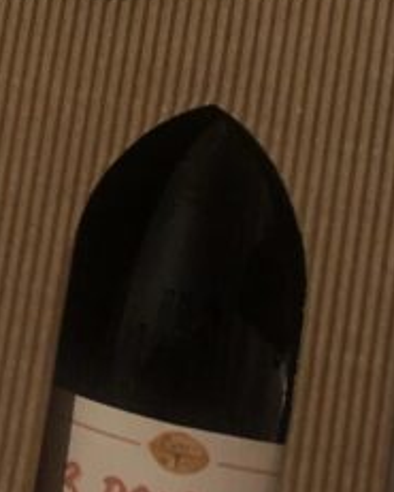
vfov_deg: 15.1
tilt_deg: +11.0
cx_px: -319
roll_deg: -12.0
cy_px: -168
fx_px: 1763
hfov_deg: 11.8
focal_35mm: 121
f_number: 1.8
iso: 80
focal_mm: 3.99
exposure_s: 1/17
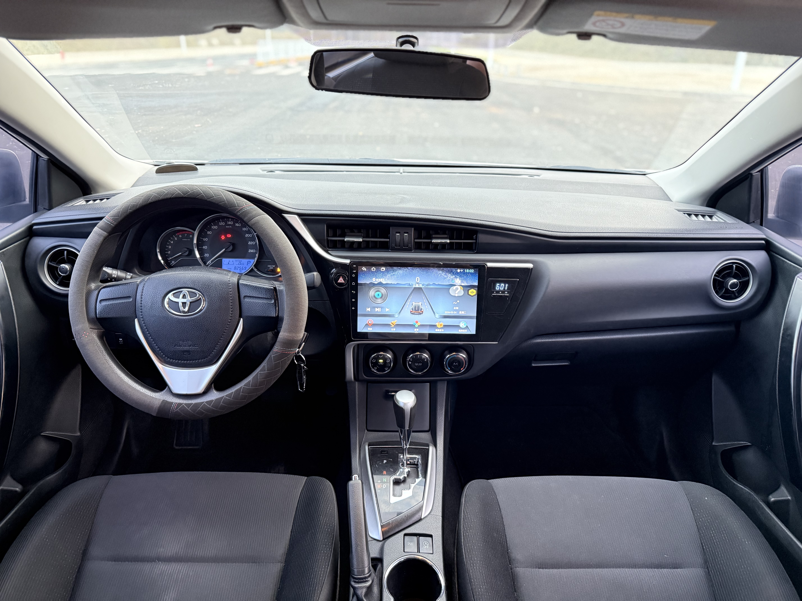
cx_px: 401
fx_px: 556
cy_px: 300
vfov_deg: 56.8
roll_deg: -0.3
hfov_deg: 71.6
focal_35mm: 24
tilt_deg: -25.0
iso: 800
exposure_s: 1/42
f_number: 1.78
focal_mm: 6.76
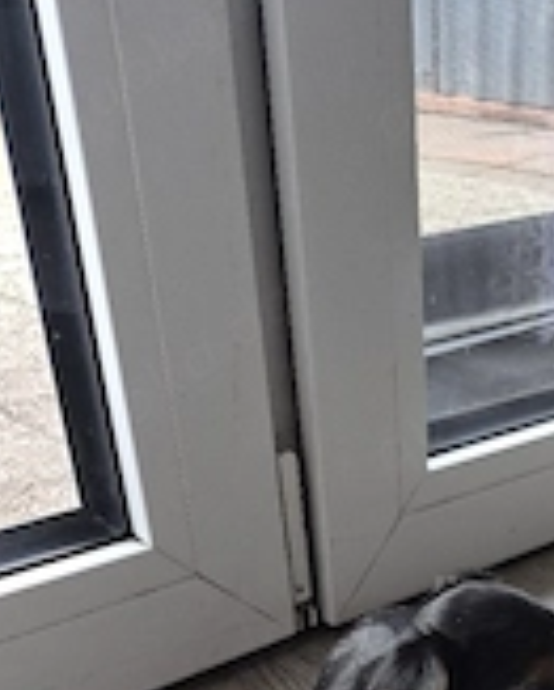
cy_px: 753
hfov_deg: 25.9
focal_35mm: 55
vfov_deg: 30.6
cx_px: 588
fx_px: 1124
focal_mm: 5.4
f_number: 1.8
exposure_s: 1/100
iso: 200
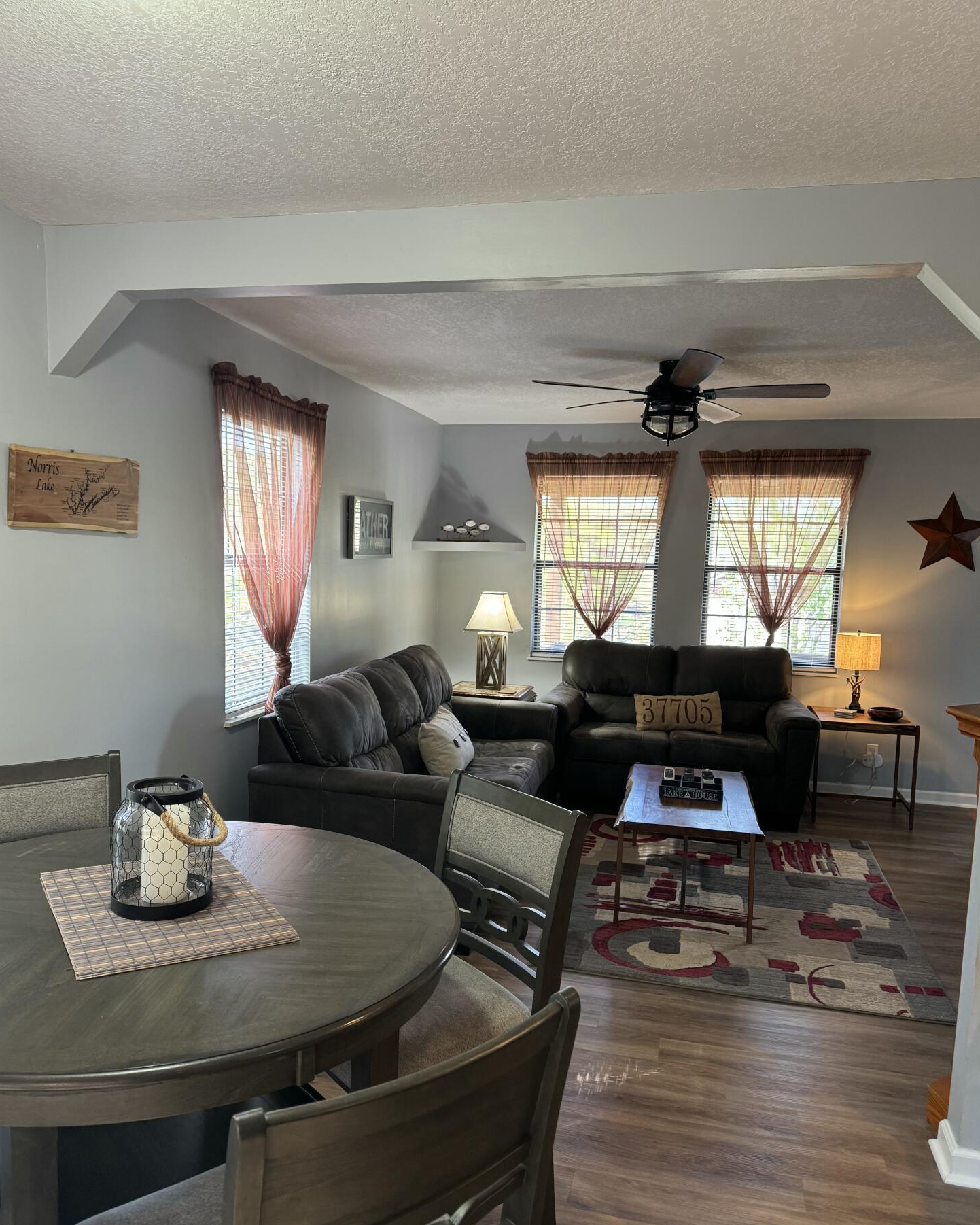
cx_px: 474
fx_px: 942
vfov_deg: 66.0
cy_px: 652
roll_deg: -1.5
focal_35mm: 26
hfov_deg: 54.9
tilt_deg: -4.6
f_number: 1.78
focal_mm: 6.76
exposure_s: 1/60
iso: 250
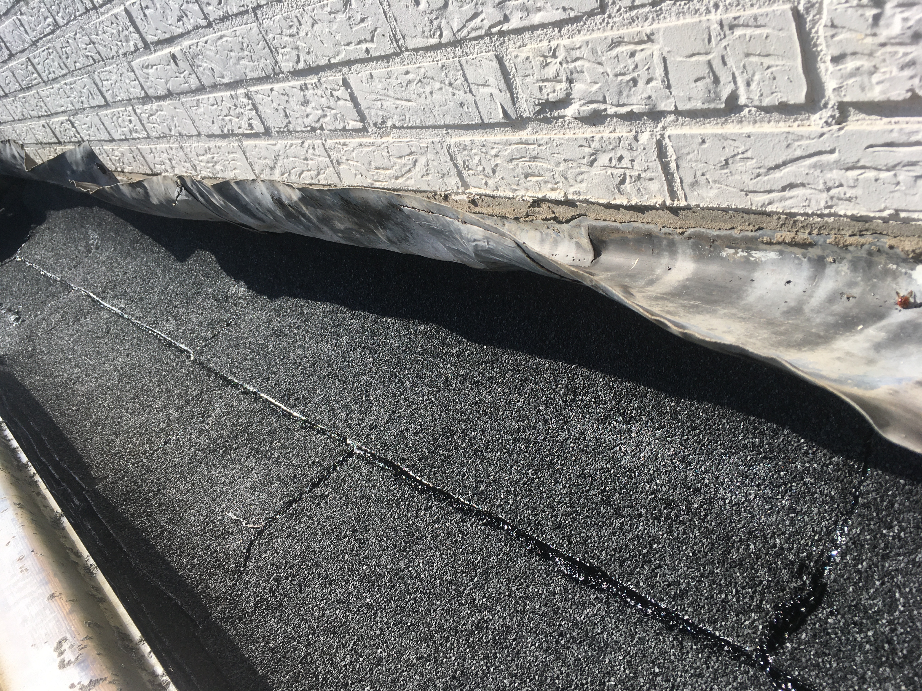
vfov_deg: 48.2
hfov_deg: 61.7
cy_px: 346
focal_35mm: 29
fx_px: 772
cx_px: 461
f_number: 2.2
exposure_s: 1/1570
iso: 25
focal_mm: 4.15
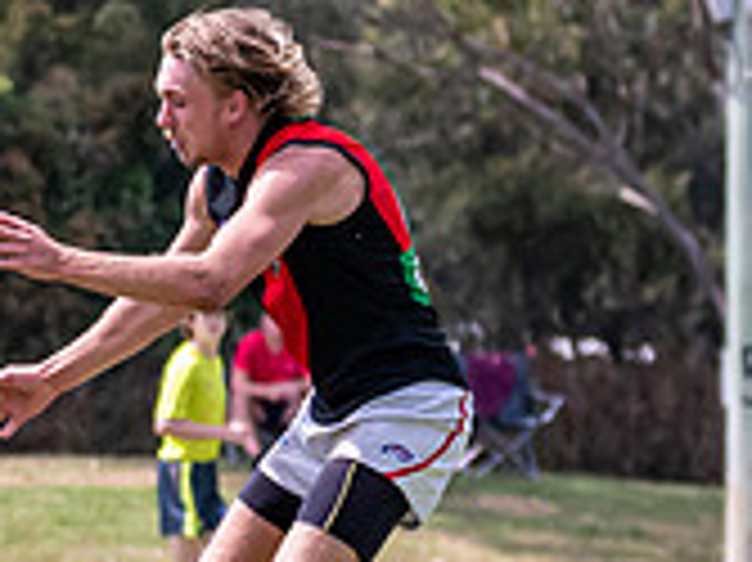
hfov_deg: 2.1
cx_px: -215
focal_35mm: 947
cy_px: 559
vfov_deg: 1.6
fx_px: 20558
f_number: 6.3
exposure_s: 1/2500
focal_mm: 160
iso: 800
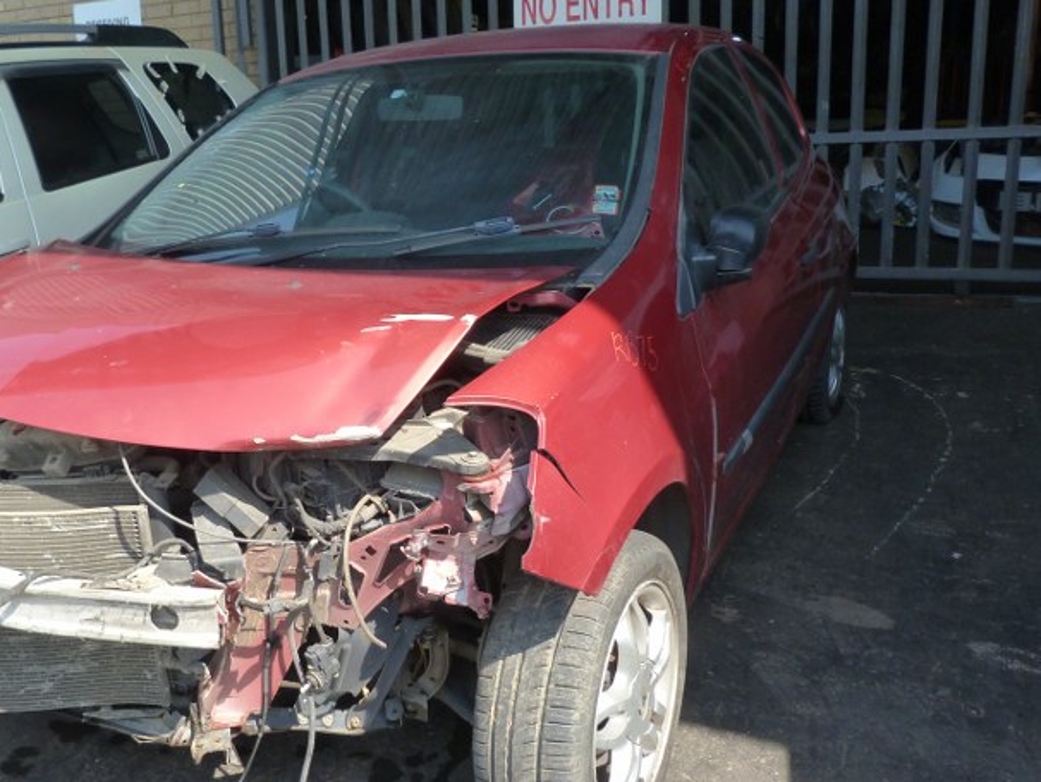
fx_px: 993
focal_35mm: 33
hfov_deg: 54.6
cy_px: 378
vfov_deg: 43.0
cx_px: 381
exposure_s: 1/125
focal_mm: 4.5
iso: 125
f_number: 4
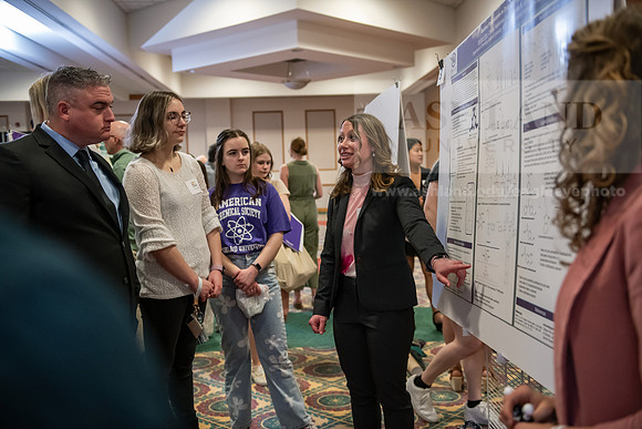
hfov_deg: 50.7
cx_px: 321
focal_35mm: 38
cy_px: 214
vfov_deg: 35.1
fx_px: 678
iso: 2500
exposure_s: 1/200
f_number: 3.2
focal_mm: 38
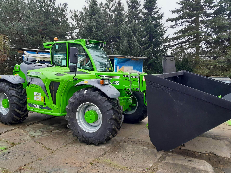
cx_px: 110
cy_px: 86
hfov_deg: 59.9
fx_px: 200
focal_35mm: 30
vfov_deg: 46.8
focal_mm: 4
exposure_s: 1/100
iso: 64
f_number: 1.8
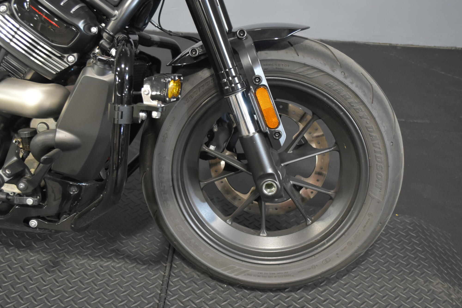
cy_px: 154
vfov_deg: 36.9
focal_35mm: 36
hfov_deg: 53.1
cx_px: 231
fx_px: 462
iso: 1600
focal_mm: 24
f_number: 4
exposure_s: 1/20
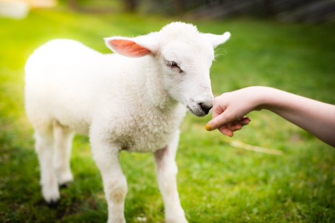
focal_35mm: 50
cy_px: 112
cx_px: 168
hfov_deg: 39.6
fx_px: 465
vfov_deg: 27.0
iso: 100
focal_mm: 50
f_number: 2.2
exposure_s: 1/250
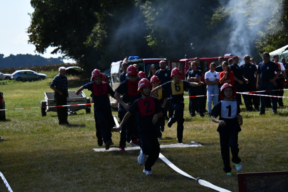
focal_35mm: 183
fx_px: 1464
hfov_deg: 11.2
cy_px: 96
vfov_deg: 7.5
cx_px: 144
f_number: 16
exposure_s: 1/4000
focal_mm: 122
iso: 4000
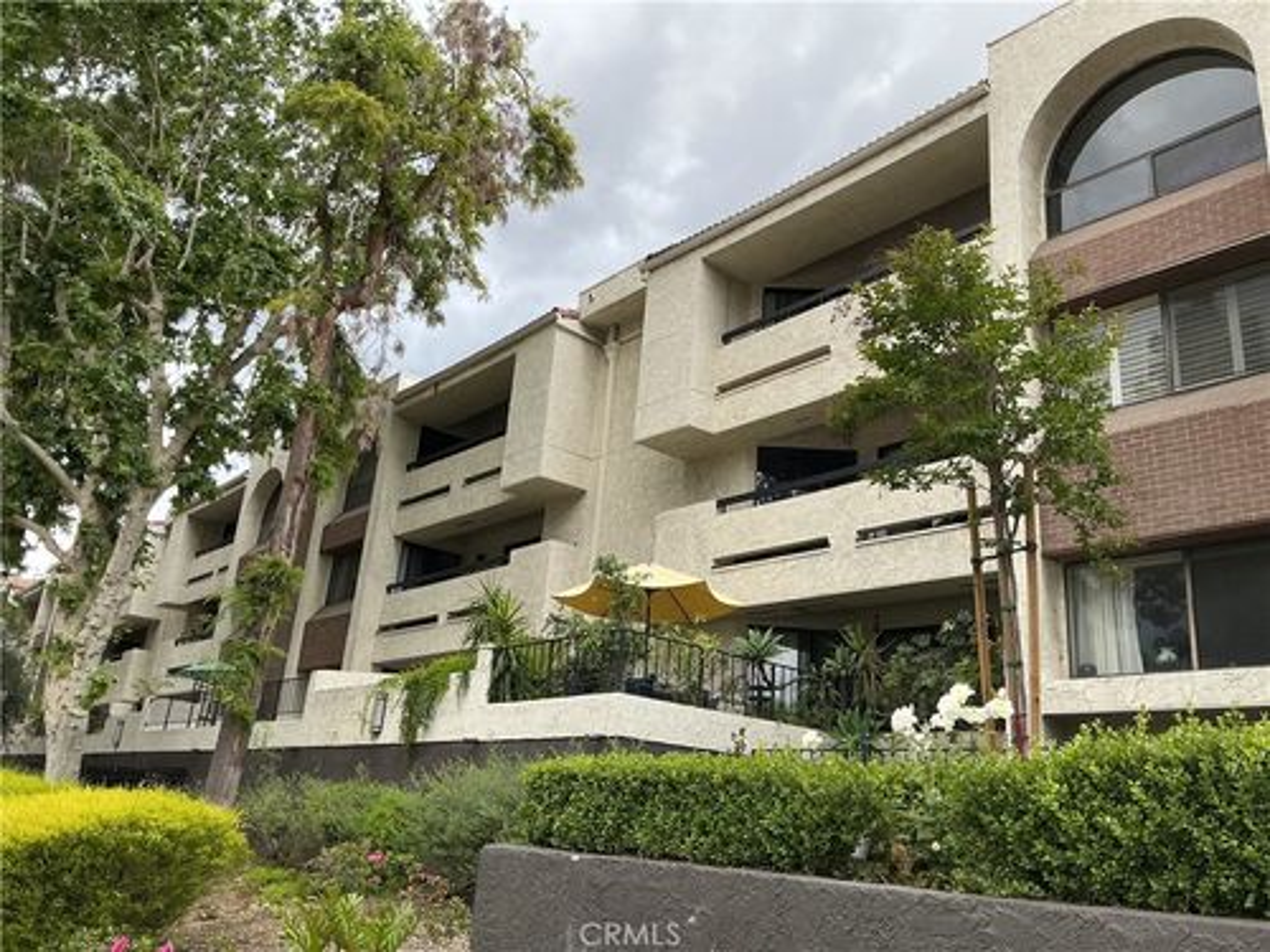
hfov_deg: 61.7
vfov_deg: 48.2
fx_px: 1064
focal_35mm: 29
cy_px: 476
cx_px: 635
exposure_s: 1/469
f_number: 1.8
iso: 25
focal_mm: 3
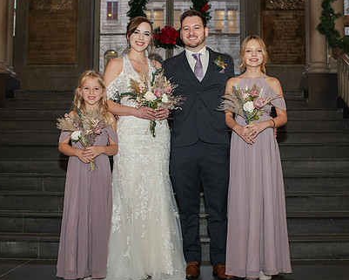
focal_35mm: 55
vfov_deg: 27.6
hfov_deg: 34.1
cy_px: 121
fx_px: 568
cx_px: 184
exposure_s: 1/200
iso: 1000
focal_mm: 35
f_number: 3.5
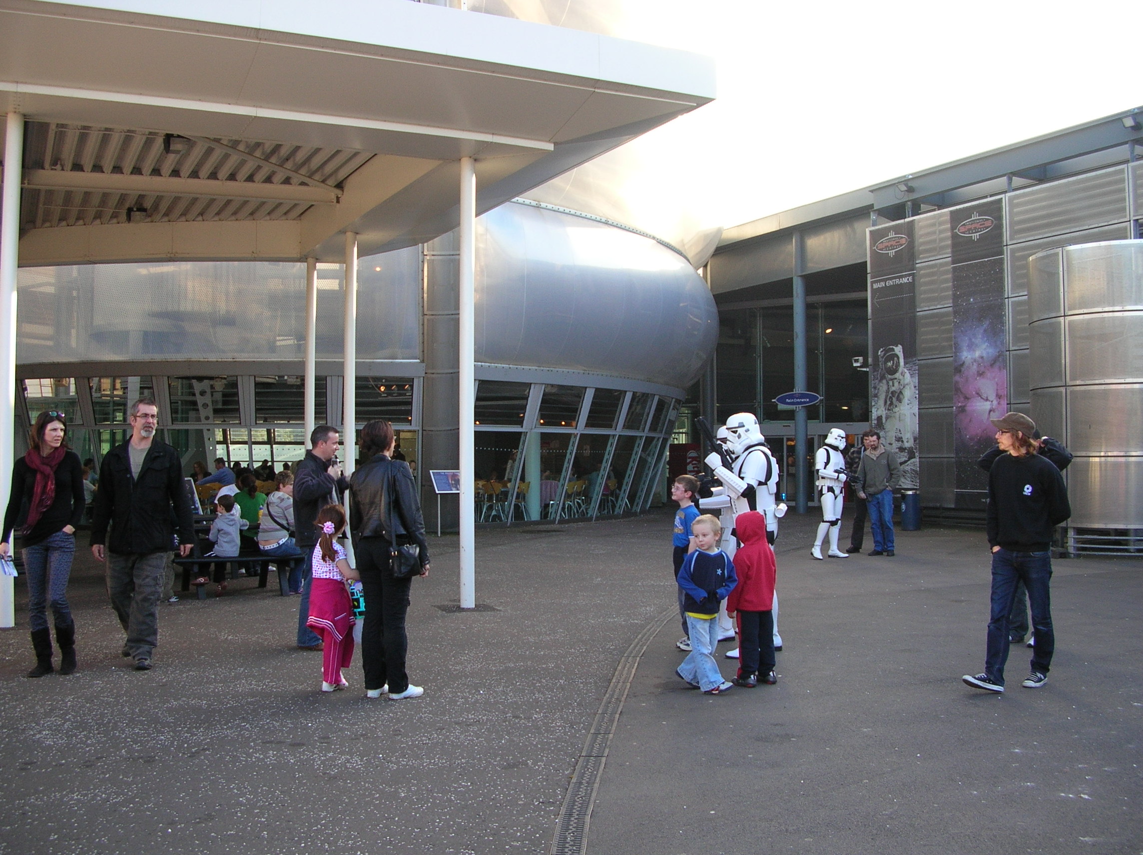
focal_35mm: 35
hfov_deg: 52.7
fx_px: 1155
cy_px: 428
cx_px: 572
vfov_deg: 40.6
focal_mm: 5.8
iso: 50
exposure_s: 1/129
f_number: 2.8
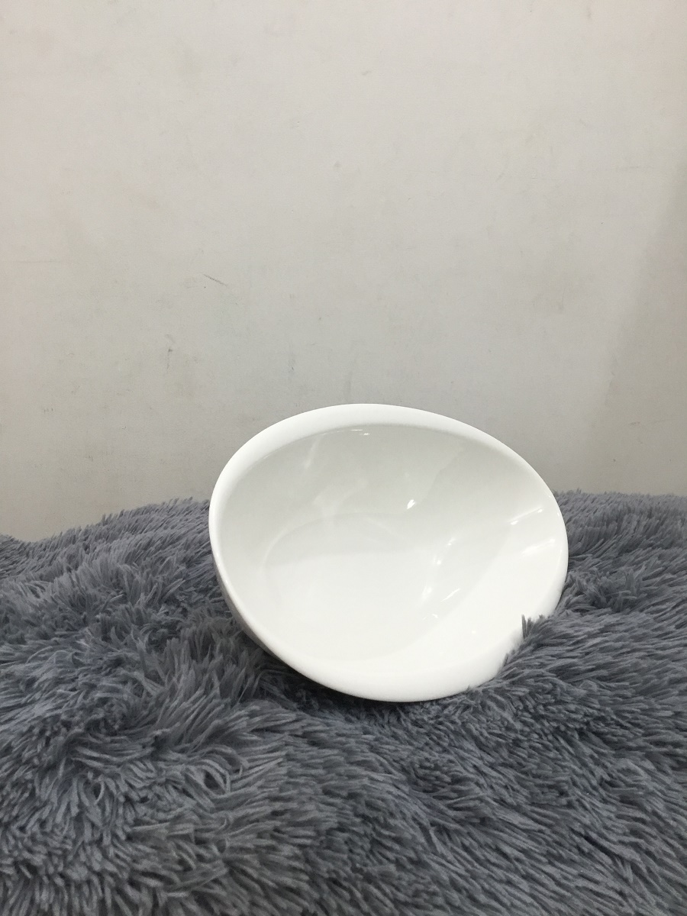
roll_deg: +2.2
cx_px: 344
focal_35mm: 31
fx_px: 820
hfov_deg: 45.4
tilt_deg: -11.8
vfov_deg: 58.4
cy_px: 458
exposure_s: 1/33
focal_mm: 3.3
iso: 50
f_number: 2.4
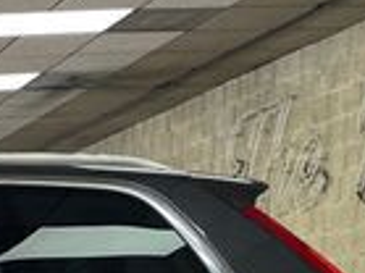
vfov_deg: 11.3
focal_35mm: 120
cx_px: -397
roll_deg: +1.6
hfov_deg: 13.6
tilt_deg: -5.9
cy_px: 512
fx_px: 1264
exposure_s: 1/120
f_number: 1.6
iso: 50
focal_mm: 4.2
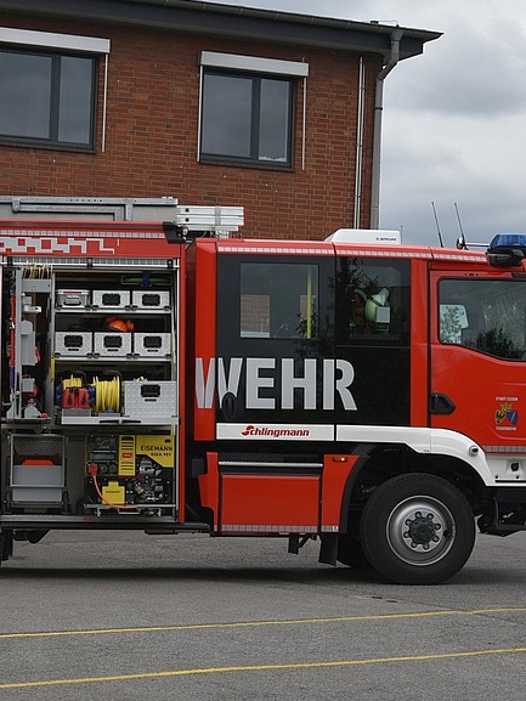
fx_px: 1458
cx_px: 58
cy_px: 362
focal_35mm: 72
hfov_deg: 20.1
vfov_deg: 27.0
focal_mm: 48
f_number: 9
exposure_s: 1/320
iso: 200
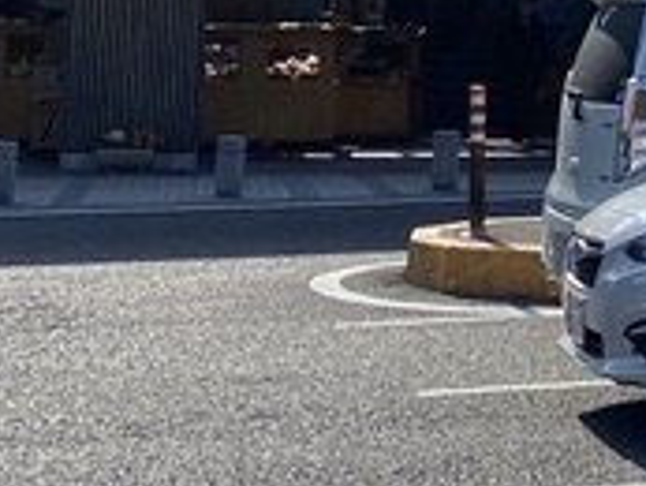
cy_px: -224
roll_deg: -1.1
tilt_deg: +3.7
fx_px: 2876
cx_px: 1180
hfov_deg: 11.8
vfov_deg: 9.4
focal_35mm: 154
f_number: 1.8
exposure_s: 1/5525
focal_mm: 4.25
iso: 32
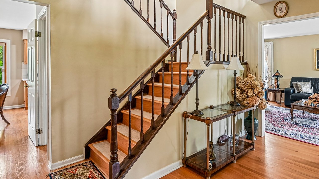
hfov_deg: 83.5
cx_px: 177
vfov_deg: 53.4
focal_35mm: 21
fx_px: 178
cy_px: 76
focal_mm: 16
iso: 400
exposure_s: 1/2
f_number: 13
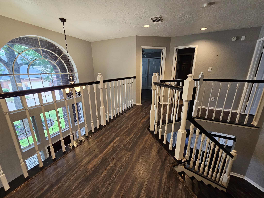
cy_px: 99
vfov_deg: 89.9
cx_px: 132
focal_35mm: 13
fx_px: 99
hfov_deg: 106.2
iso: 320
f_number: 2.2
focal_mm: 2.2
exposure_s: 1/60
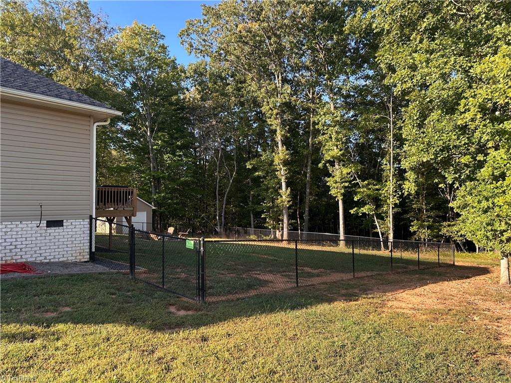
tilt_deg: +2.4
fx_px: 354
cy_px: 192
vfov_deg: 56.8
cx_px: 256
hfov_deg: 71.6
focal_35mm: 24
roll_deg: +0.3
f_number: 1.78
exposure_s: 1/630
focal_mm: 6.86
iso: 80
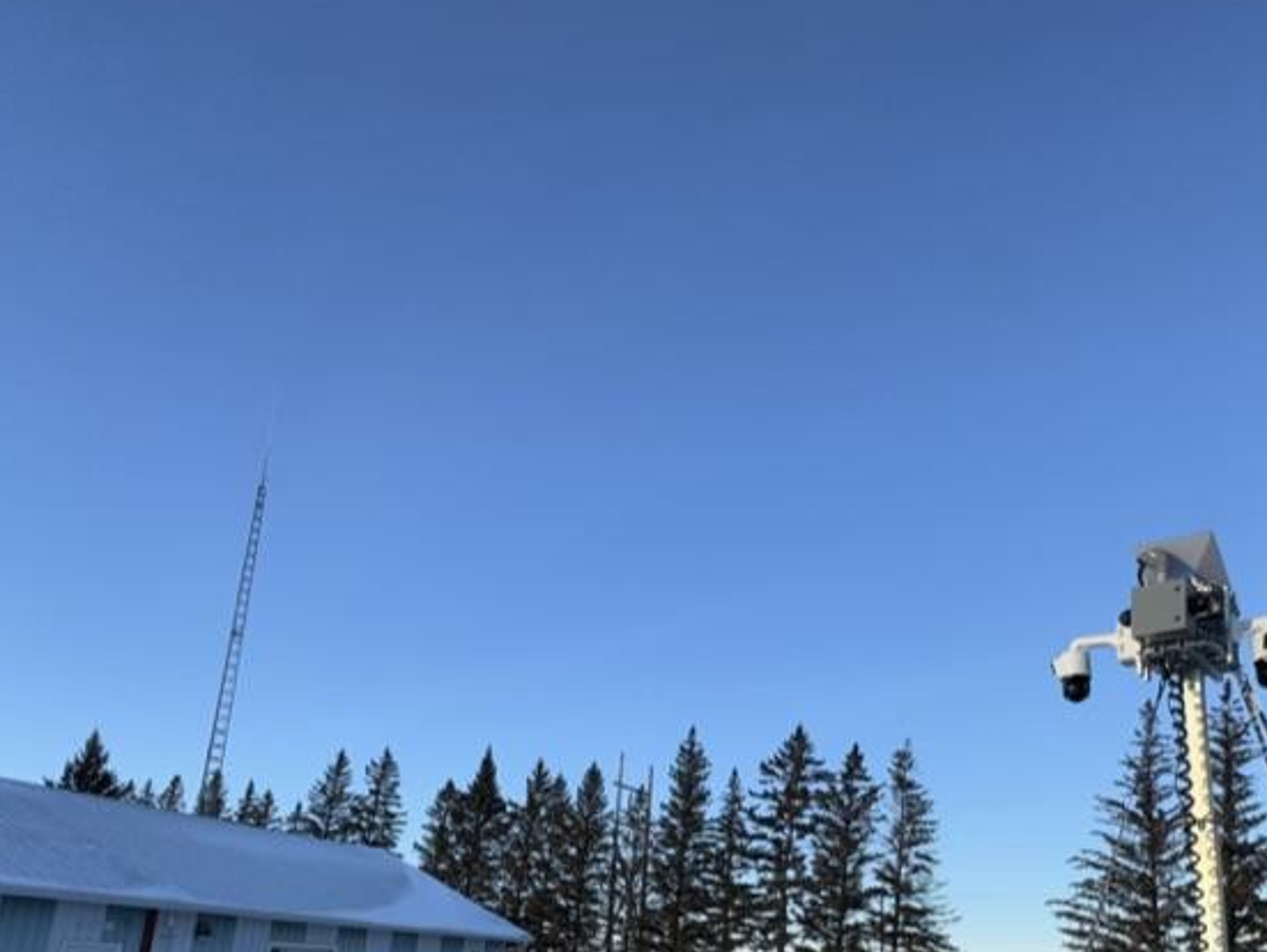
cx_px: 786
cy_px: 776
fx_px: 952
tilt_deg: +11.2
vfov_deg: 49.6
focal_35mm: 26
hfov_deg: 66.3
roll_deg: -4.3
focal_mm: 2.22
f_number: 2.2
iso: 40
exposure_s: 1/831
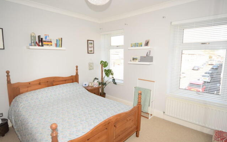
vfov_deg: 62.2
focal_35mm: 19
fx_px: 117
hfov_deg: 88.0
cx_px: 110
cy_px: 72
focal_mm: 12
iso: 360
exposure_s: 1/125
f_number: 5.6
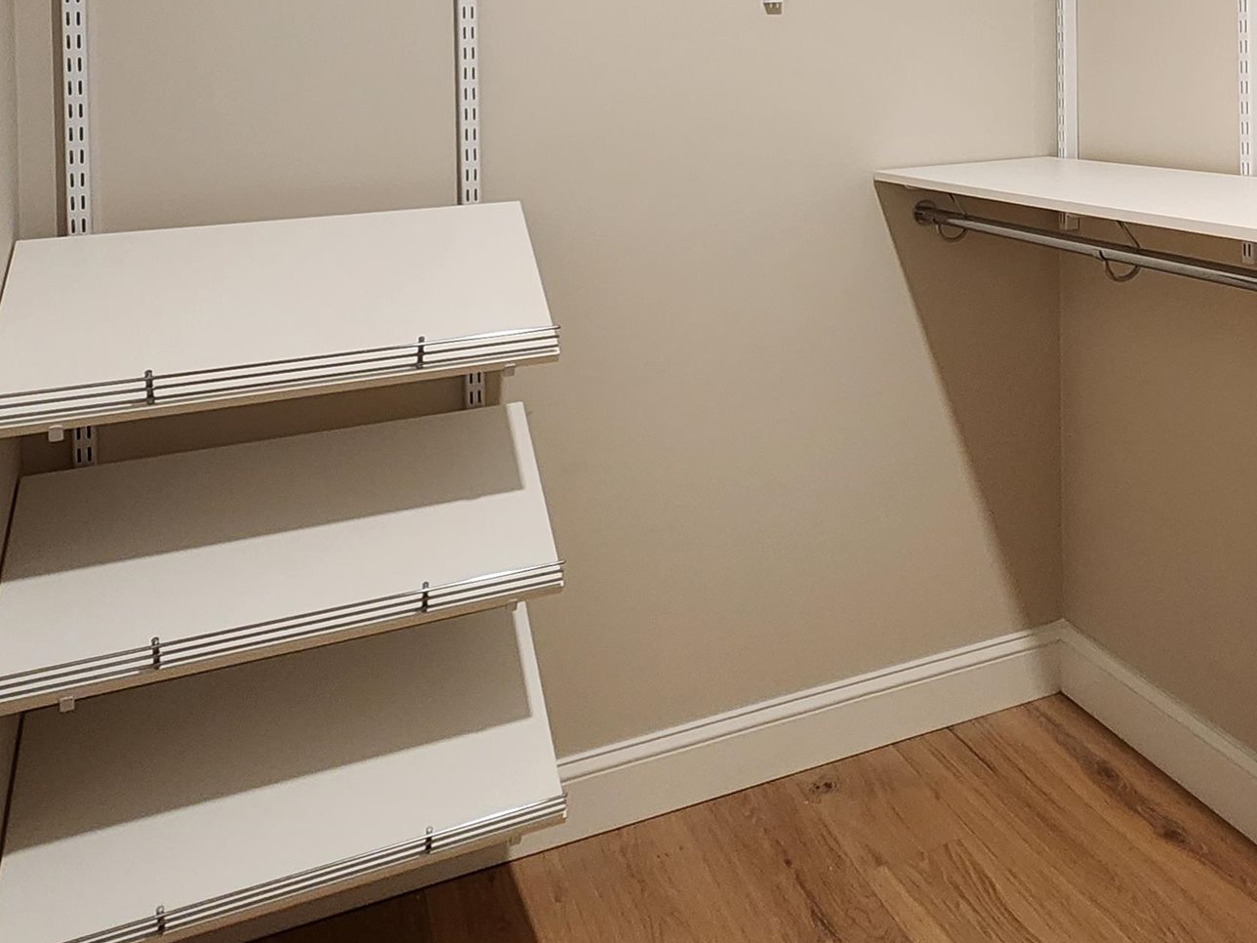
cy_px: 118
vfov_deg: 42.2
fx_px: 1126
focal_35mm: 31
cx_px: 1062
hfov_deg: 53.2
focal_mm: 2.2
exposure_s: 1/40
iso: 320
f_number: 2.2
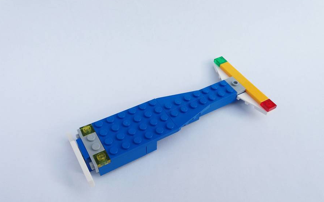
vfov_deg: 41.7
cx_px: 162
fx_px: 265
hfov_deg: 62.9
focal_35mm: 30
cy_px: 118
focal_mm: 3.7
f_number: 1.9
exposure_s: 1/1561
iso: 64
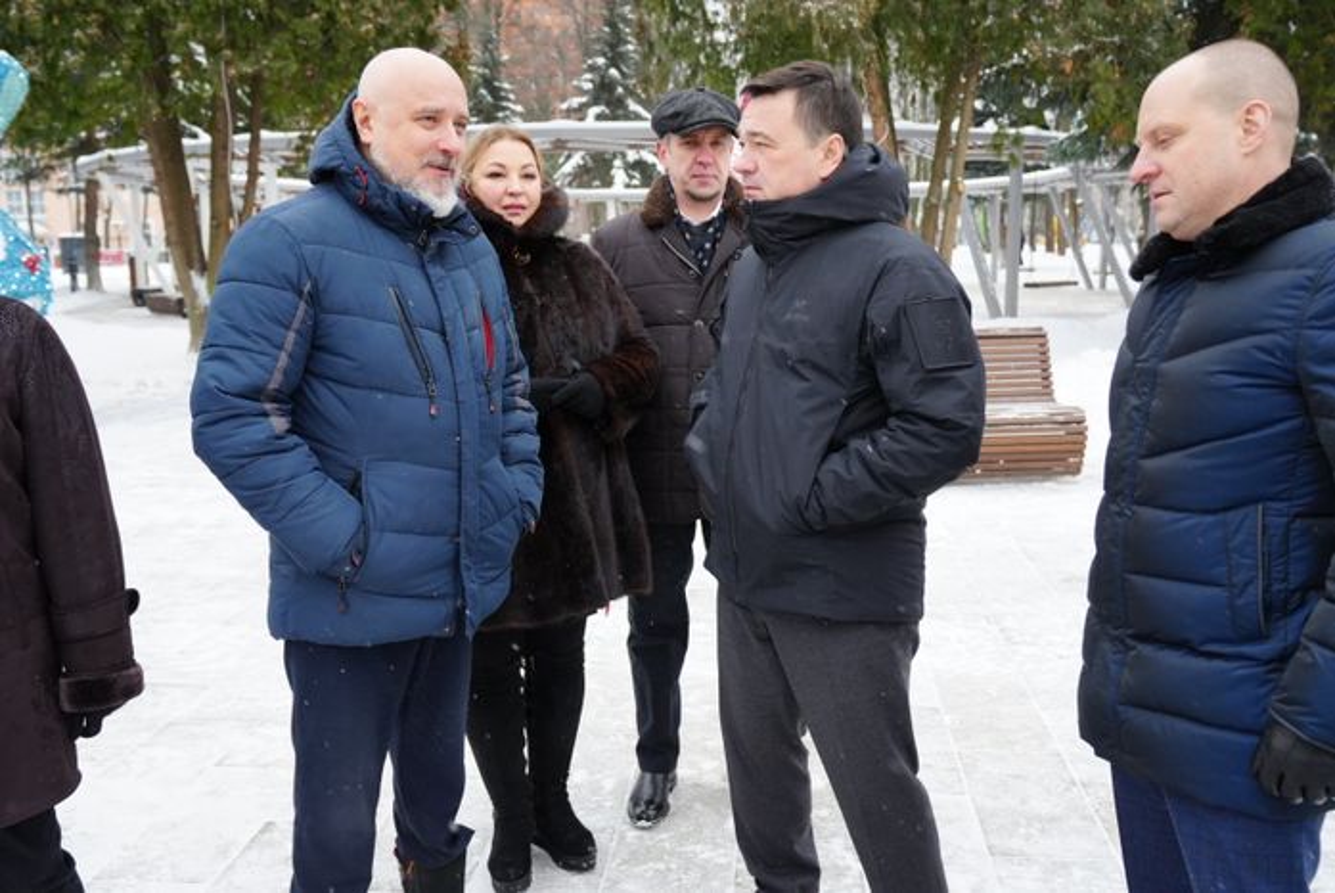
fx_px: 1151
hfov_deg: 60.2
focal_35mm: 31
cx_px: 668
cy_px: 446
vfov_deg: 42.4
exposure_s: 1/320
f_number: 4.5
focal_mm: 31
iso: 2000
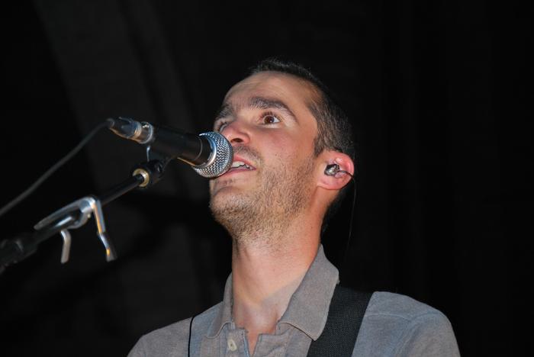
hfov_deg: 16.1
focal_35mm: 128
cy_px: 178
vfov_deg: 10.8
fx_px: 1893
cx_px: 267
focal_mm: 85
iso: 200
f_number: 5.6
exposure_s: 1/60
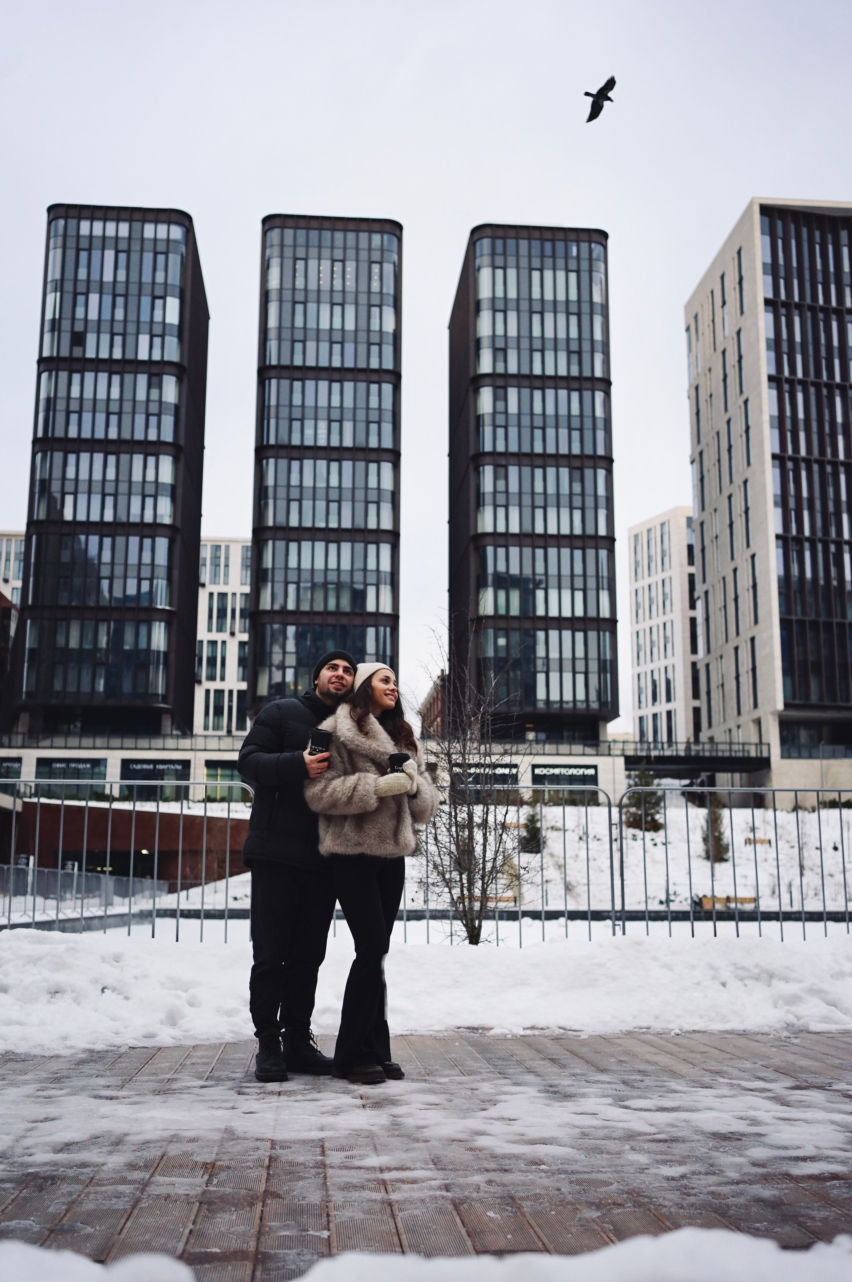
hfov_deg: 37.8
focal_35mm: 35
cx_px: 426
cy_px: 641
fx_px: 1245
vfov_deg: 54.5
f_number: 2.8
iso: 1250
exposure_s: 1/2500
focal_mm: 35
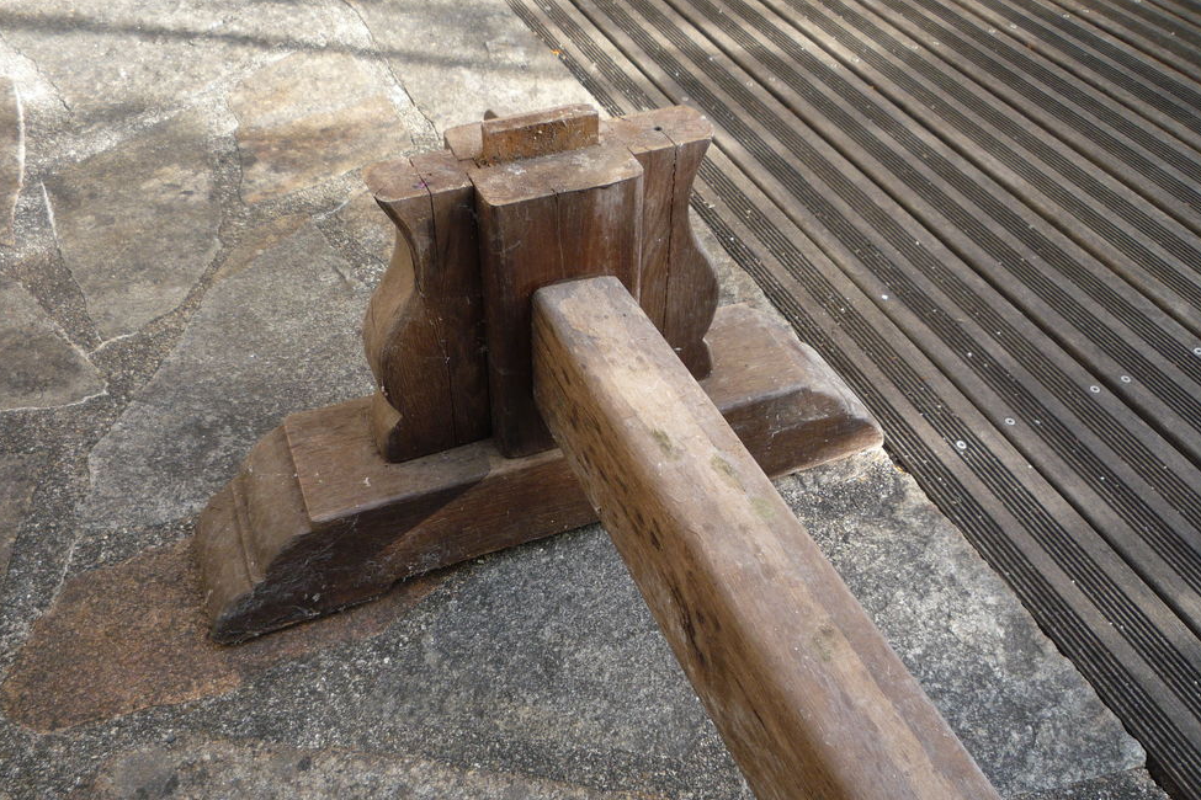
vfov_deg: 41.1
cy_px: 415
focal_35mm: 32
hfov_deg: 58.7
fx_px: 1067
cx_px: 612
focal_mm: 5.2
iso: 100
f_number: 3.3
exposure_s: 1/100
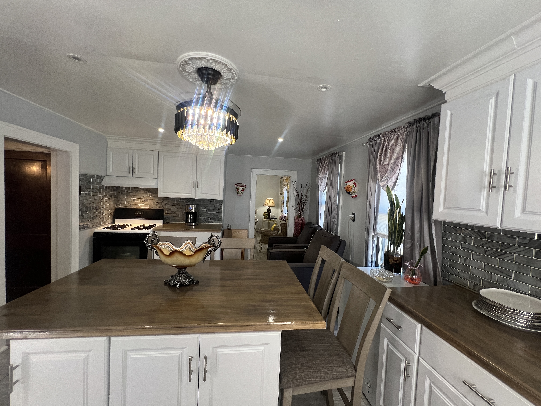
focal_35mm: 13
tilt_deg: -3.0
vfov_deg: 89.9
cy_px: 203
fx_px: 203
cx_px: 270
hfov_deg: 106.2
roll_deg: -3.1
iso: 125
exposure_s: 1/60
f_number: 1.8
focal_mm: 1.57
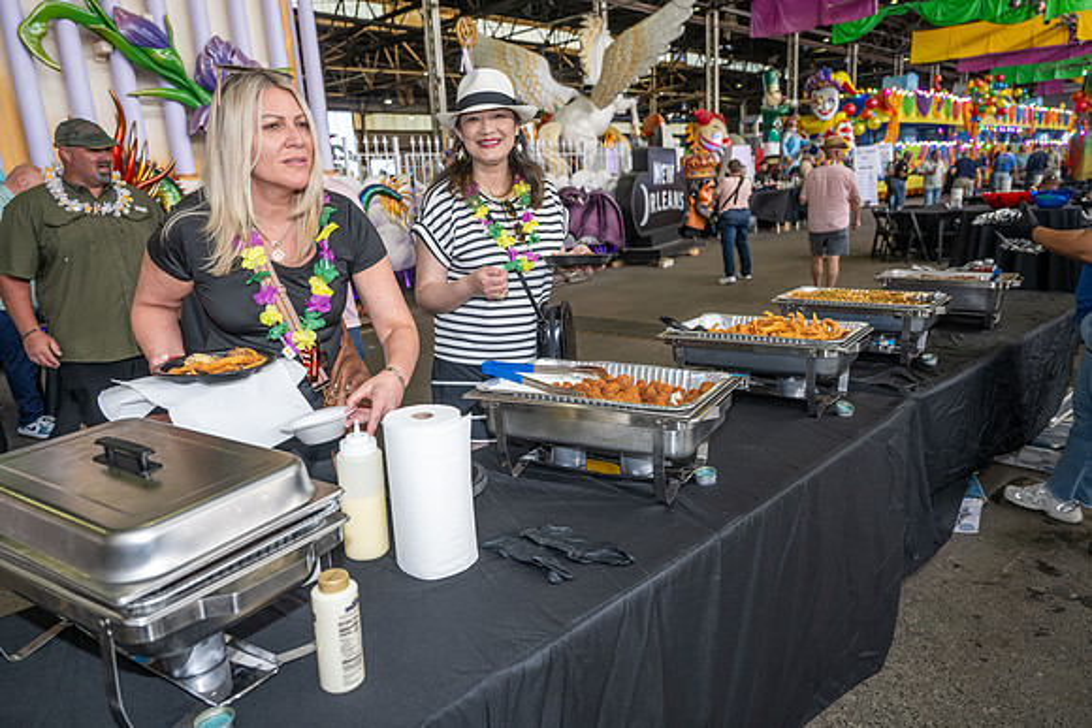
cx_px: 546
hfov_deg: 73.7
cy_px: 364
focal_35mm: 24
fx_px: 728
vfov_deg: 53.2
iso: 280
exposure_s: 1/125
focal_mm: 24
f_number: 3.5
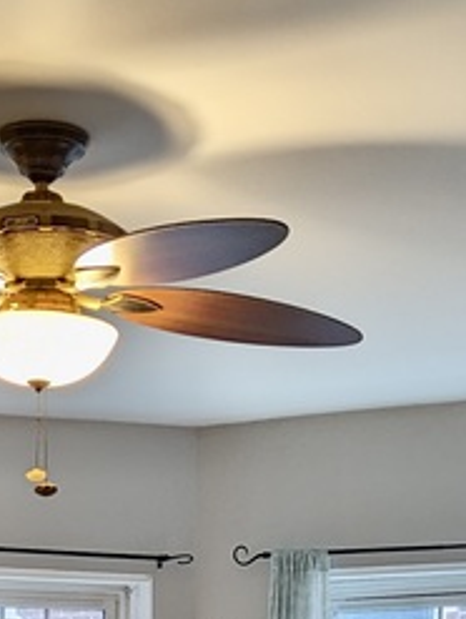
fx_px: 1880
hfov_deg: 14.0
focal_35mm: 105
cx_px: 41
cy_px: 947
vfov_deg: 16.8
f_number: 1.85
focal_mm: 6.81
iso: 50
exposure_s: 1/24
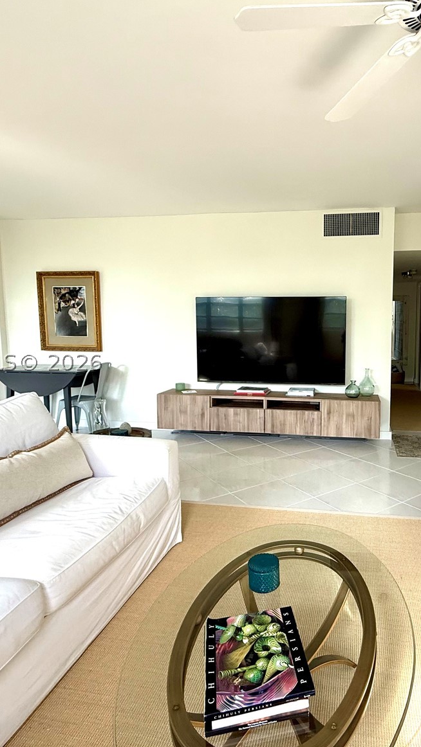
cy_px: 362
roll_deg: -0.1
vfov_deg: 83.8
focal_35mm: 21
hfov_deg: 52.0
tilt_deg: -5.6
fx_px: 417
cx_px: 299
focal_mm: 2.22
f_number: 2.2
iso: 100
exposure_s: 1/99
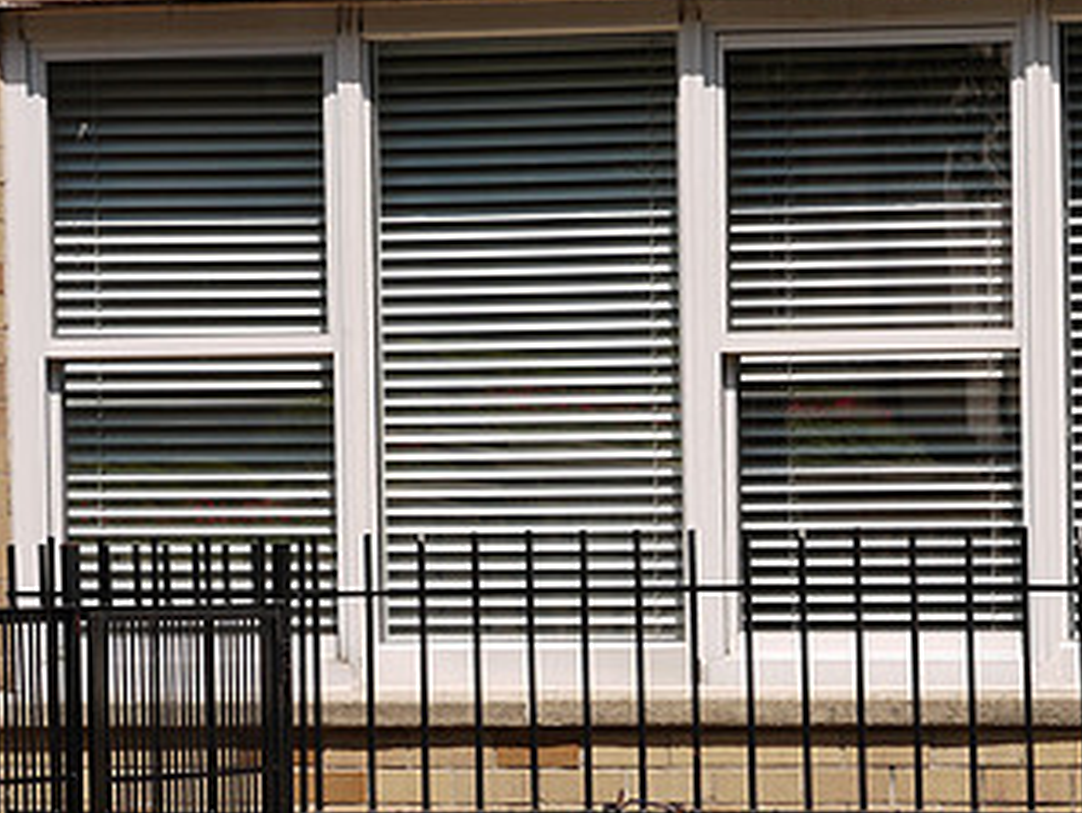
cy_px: 619
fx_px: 11074
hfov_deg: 5.6
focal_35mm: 354
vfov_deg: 4.2
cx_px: 893
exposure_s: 1/320
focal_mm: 91
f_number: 9
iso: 100
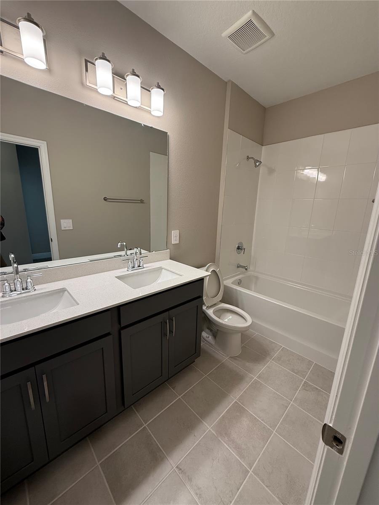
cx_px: 190
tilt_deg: -12.5
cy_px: 252
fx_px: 204
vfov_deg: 102.1
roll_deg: -2.3
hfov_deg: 85.7
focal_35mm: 14
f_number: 2.2
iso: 160
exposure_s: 1/120
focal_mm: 2.22
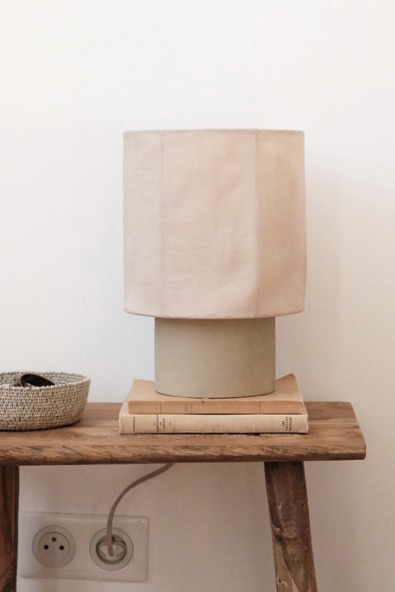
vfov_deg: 32.9
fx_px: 1004
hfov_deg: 22.3
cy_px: 274
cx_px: 212
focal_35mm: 61
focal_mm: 35
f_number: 4
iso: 1600
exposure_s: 1/52
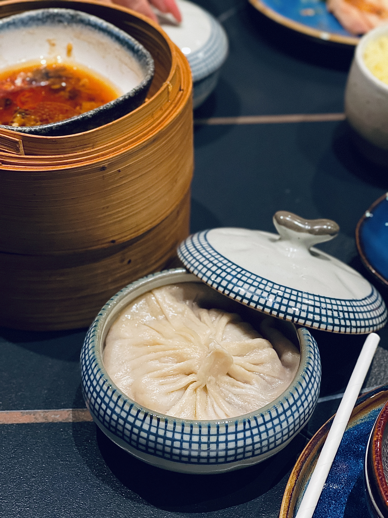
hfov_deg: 22.9
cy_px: 259
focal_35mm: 64
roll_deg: -2.3
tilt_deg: -41.6
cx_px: 194
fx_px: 956
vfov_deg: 30.3
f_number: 2.2
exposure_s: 1/40
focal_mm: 7.5
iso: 400
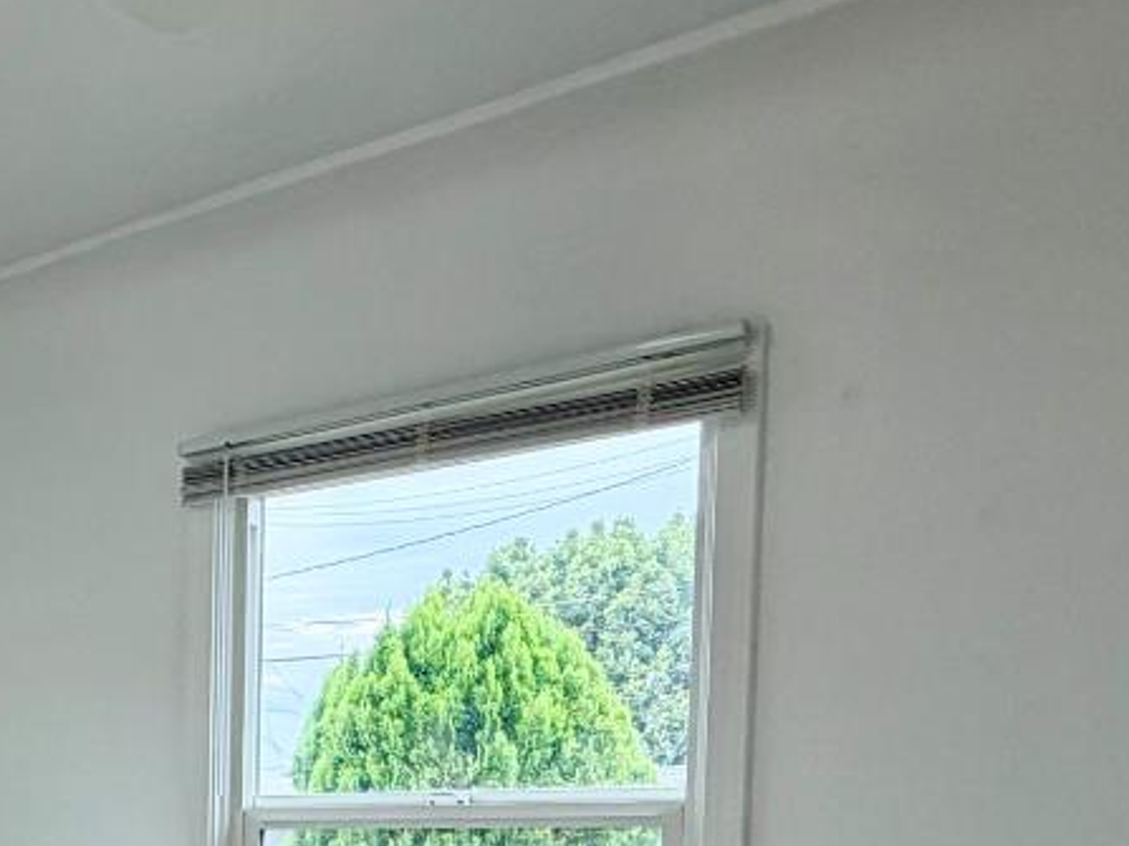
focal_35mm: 47
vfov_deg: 28.2
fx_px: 1532
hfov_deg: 34.8
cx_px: -116
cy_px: 923
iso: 125
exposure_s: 1/120
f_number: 2.2
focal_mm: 2.22
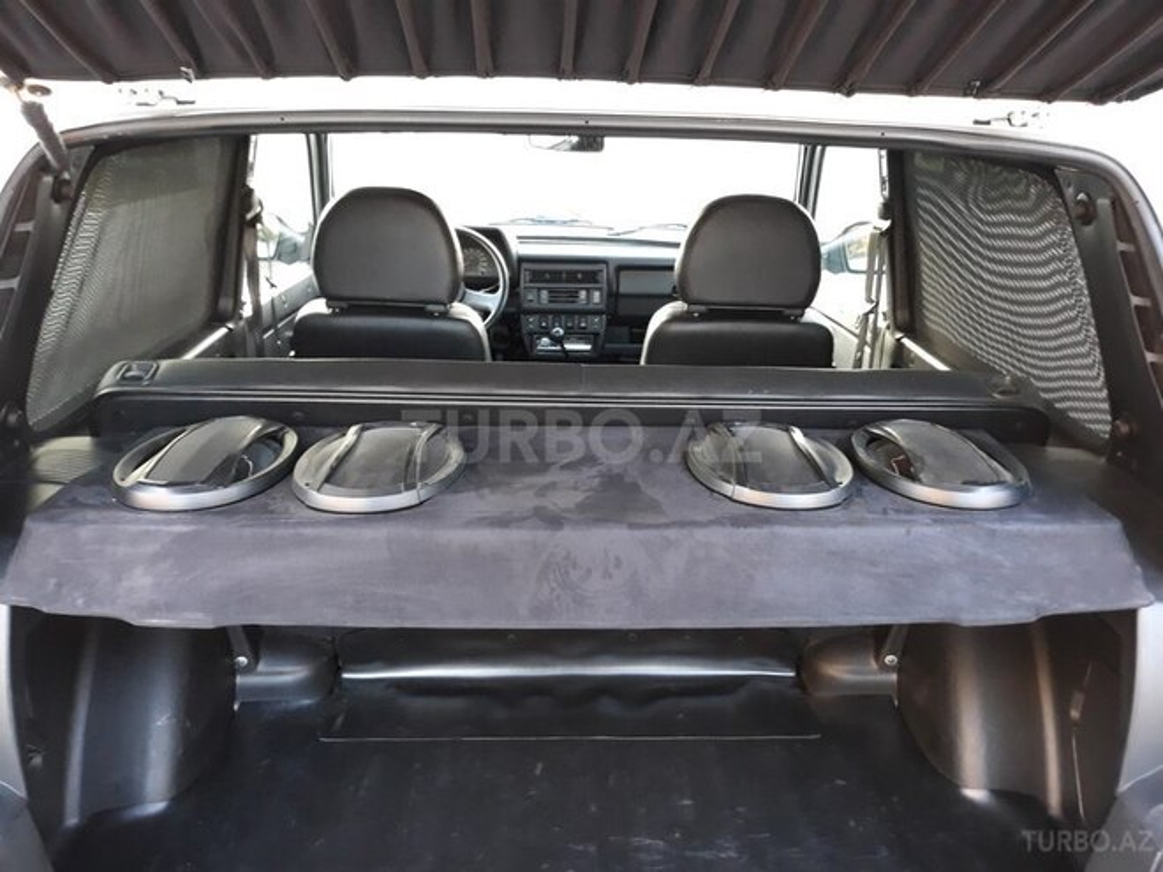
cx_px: 582
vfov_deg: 51.4
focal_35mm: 27
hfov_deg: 65.3
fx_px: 907
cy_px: 436
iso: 200
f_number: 1.7
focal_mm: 3.71
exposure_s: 1/33
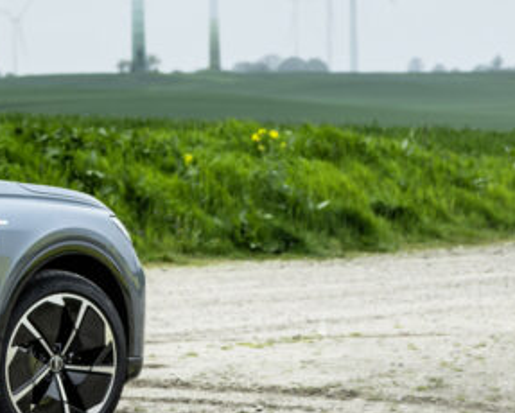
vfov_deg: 7.9
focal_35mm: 196
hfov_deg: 9.7
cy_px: 56
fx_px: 2989
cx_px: -95
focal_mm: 50
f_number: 2.8
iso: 200
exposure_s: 1/80
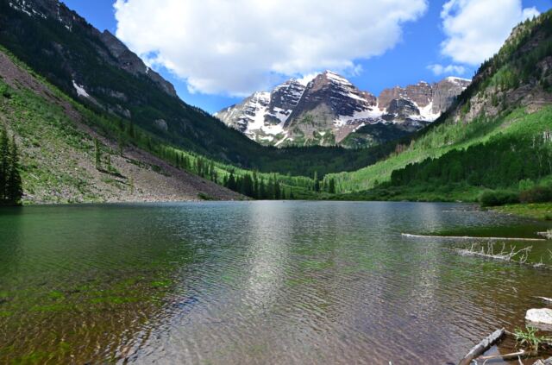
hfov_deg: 67.5
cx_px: 276
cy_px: 182
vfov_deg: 47.7
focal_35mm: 27
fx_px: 413
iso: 200
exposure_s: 1/80
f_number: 16
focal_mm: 18
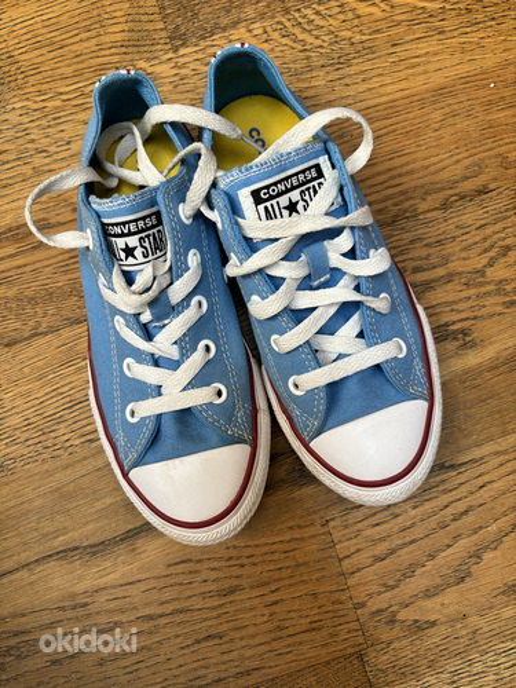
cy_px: 344
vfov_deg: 67.3
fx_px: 517
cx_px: 258
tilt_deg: -81.9
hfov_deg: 53.1
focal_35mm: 26
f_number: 1.6
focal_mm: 5.96
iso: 80
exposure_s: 1/121
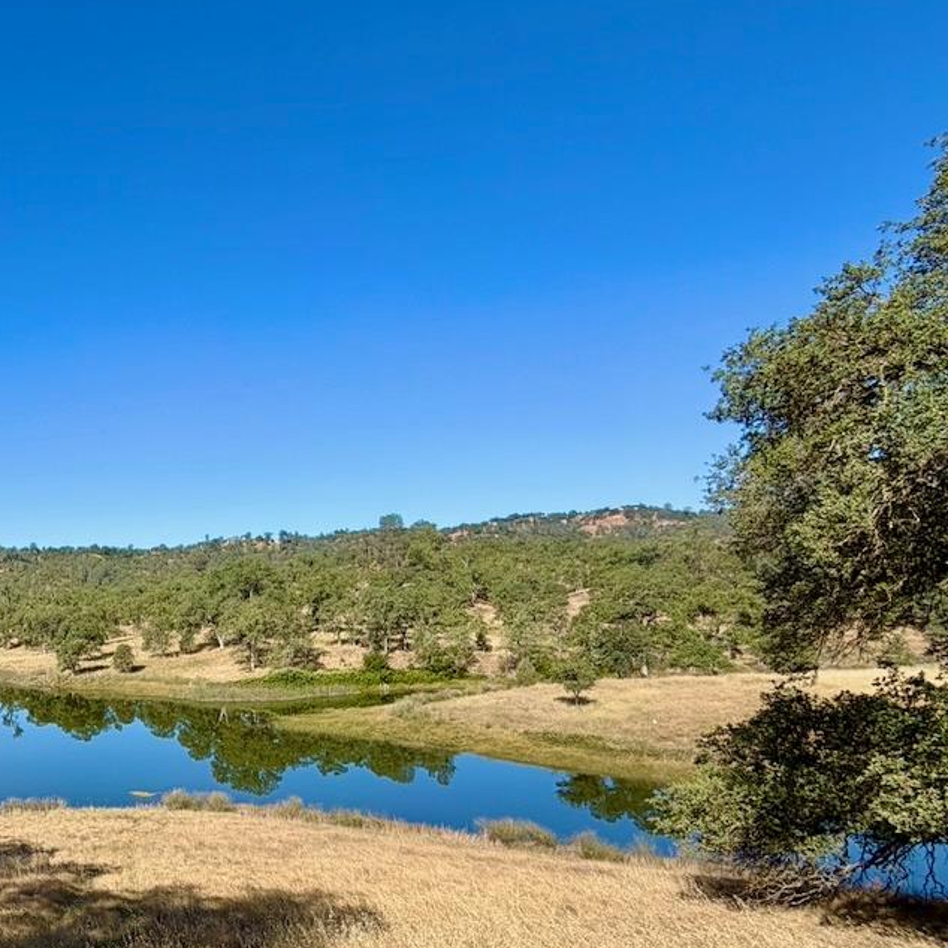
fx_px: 775
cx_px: 73
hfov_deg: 53.9
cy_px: 582
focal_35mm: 25
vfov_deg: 62.2
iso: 25
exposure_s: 1/770
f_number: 2.2
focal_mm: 2.22
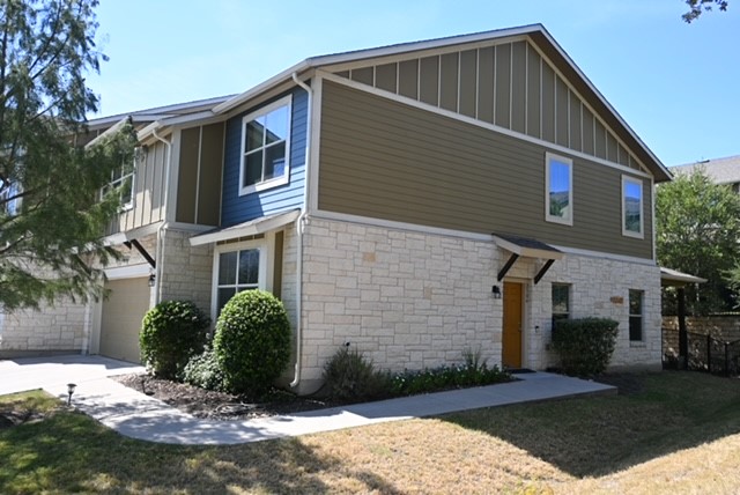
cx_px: 370
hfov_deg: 59.4
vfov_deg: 41.8
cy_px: 248
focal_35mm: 32
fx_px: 648
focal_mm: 21
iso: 110
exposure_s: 1/250
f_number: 5.6
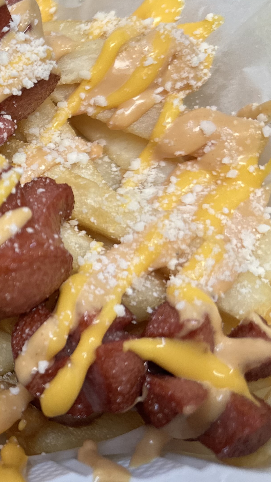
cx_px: -141
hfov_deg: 20.7
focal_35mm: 49
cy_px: 204
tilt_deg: -63.8
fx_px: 626
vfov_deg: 42.0
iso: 200
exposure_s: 1/60
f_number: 1.78
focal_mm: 6.86
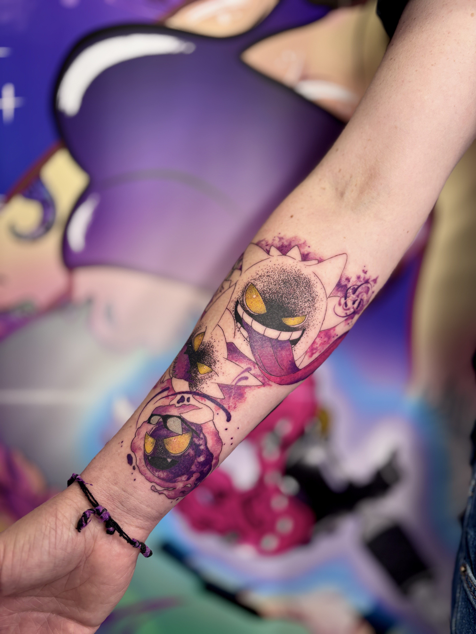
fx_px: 477
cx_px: 238
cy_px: 317
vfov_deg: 67.3
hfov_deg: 53.1
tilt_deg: -7.9
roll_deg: -1.7
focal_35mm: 26
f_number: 1.6
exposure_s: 1/111
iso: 64
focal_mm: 5.96
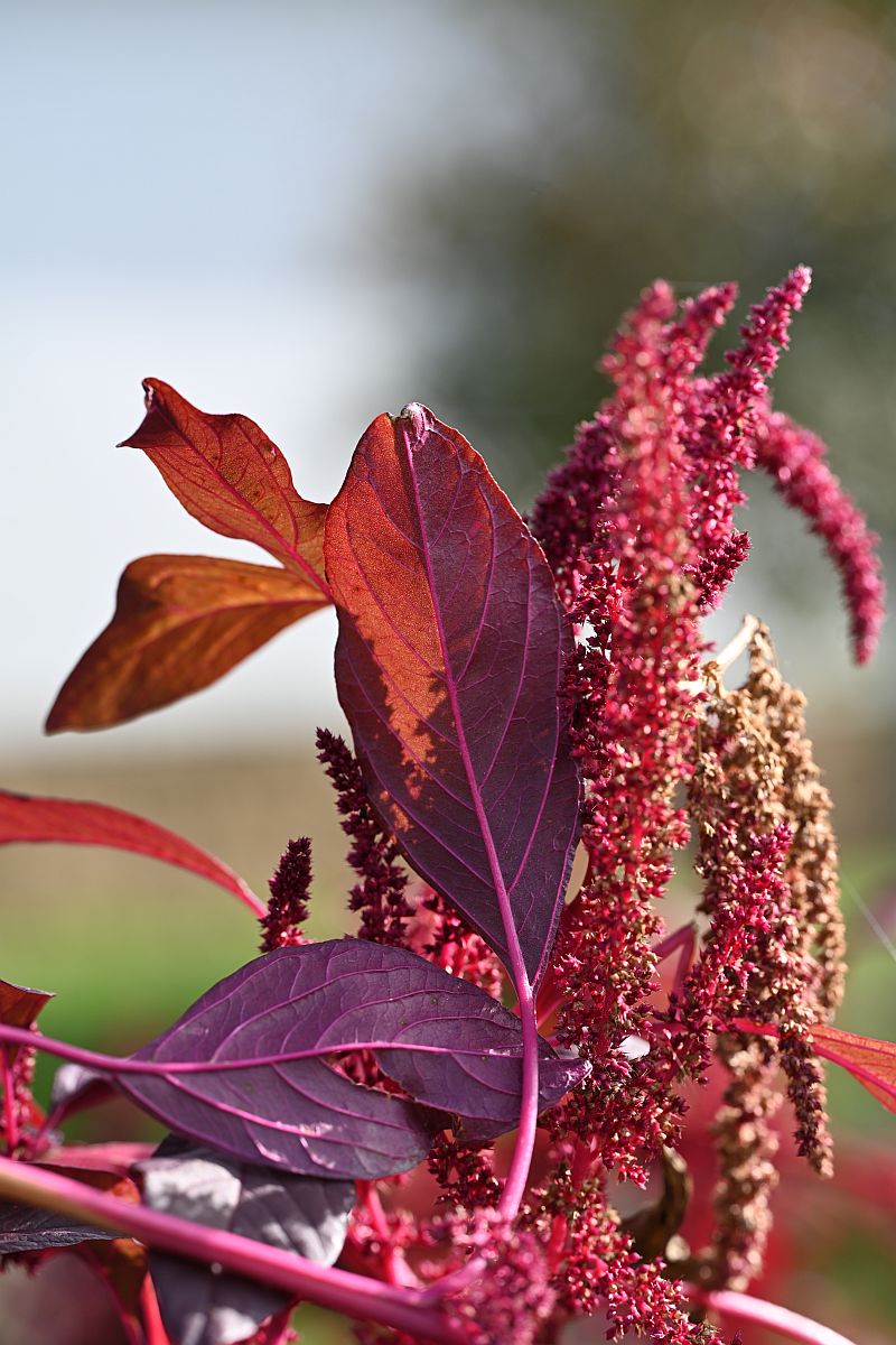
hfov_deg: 13.0
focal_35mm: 105
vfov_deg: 19.5
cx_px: 448
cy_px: 672
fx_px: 3920
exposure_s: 1/250
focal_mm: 105
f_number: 5.6
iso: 125
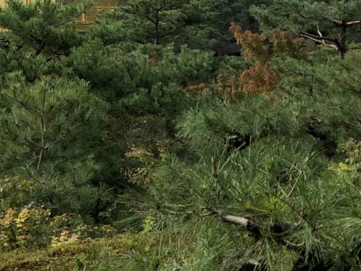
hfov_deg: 12.5
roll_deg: -0.6
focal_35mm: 156
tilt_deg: +2.4
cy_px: -70
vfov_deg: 9.4
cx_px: 18
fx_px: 1628
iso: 20
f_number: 2.8
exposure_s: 1/1297
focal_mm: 6.6
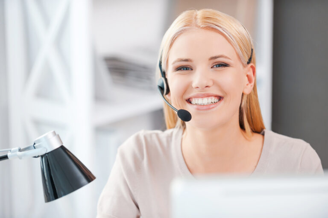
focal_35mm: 135
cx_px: 164
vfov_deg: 10.1
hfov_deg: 15.2
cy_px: 109
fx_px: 1229
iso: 400
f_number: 3.5
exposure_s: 1/100
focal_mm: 135
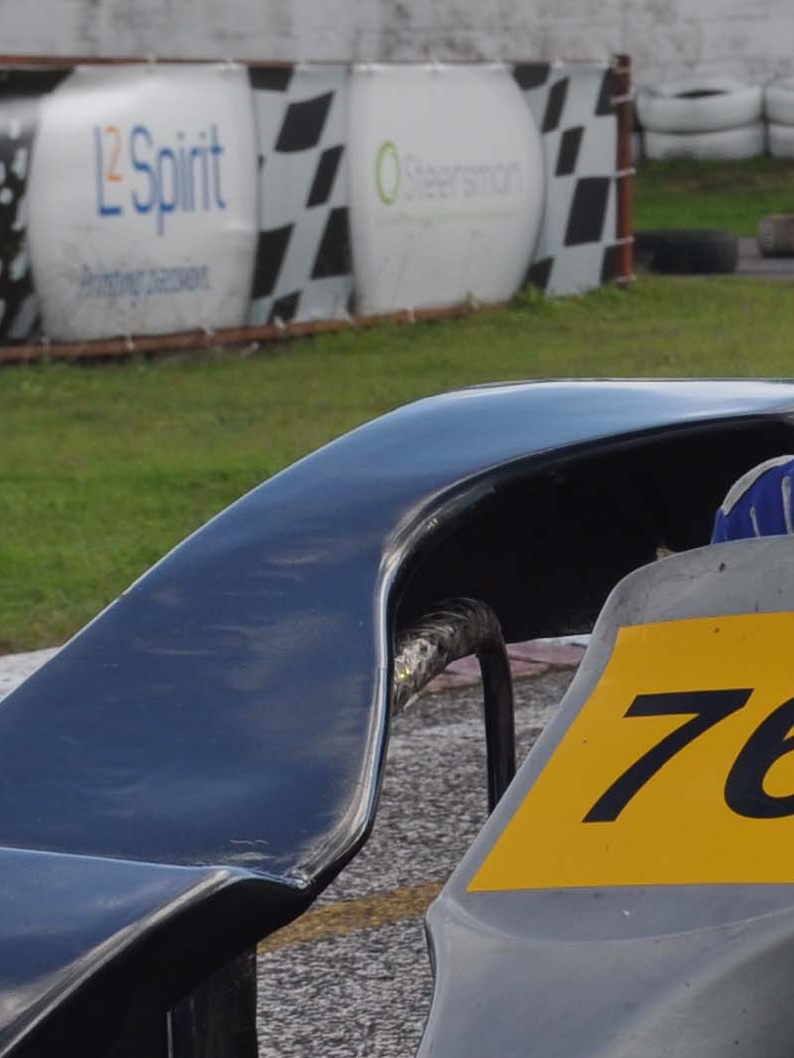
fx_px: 6756
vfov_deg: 8.9
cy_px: 878
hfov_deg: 6.7
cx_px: 963
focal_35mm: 221
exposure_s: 1/250
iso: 200
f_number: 8
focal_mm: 38
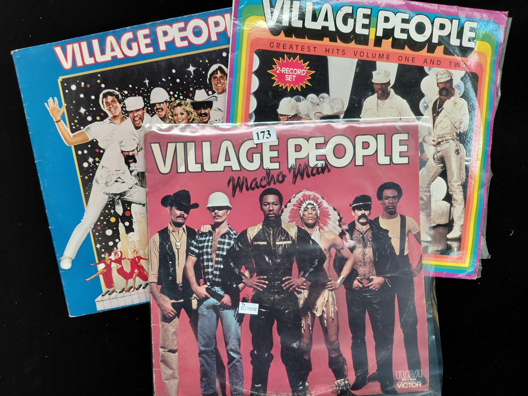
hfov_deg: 69.4
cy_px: 198
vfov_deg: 54.9
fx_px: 381
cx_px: 264
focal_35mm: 25
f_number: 1.8
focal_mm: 4.69
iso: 200
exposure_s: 1/120
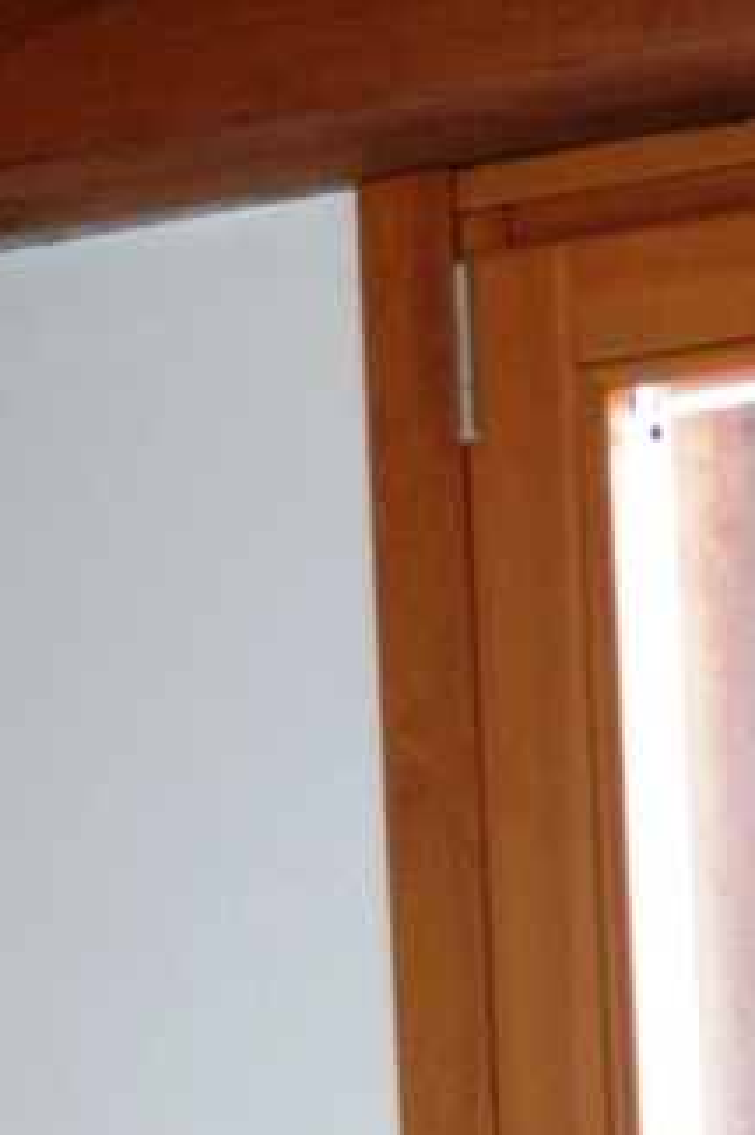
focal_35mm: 214
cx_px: 2563
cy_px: 2751
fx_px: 6739
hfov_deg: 5.8
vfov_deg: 8.7
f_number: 3.5
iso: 1000
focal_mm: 18
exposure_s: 1/30
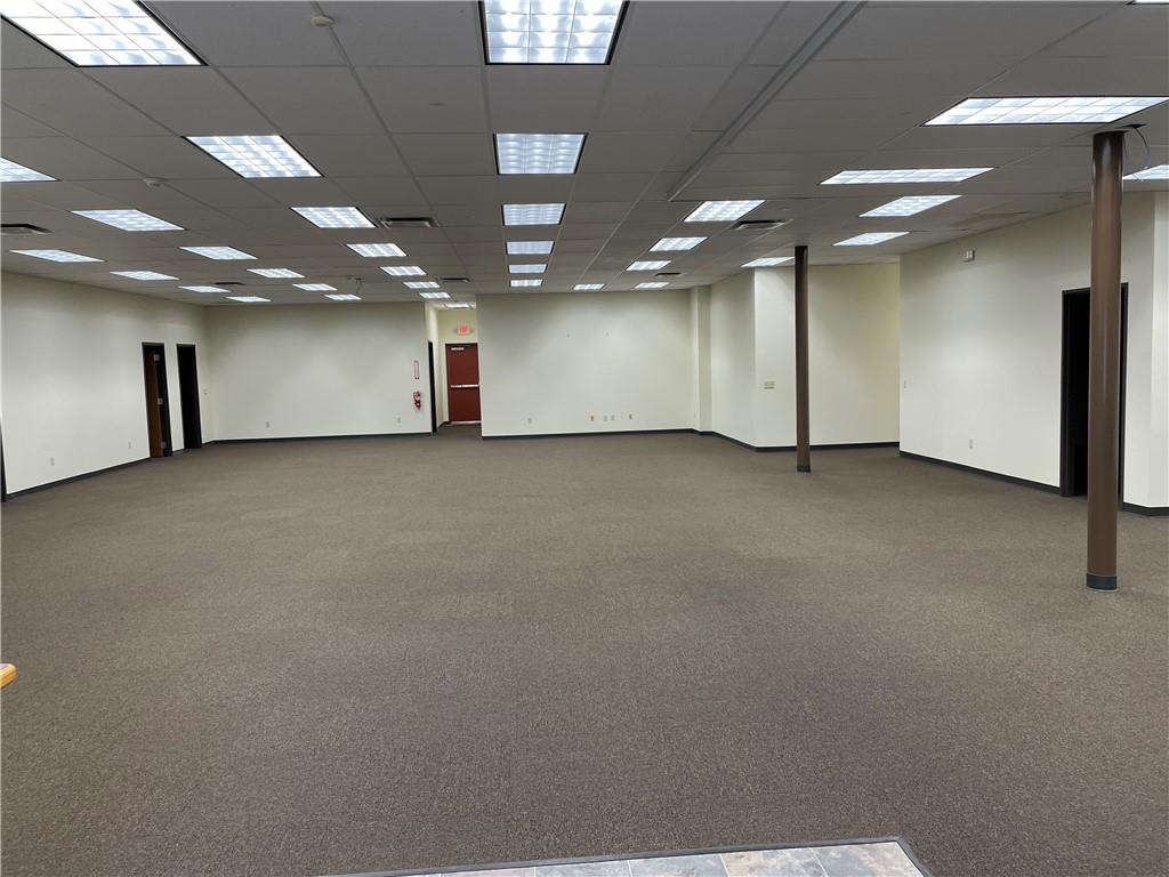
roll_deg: +1.8
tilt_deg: -5.1
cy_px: 438
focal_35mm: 26
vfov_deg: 53.1
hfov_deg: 67.3
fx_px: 878
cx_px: 584
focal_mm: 4.2
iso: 80
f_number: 1.6
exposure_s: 1/120
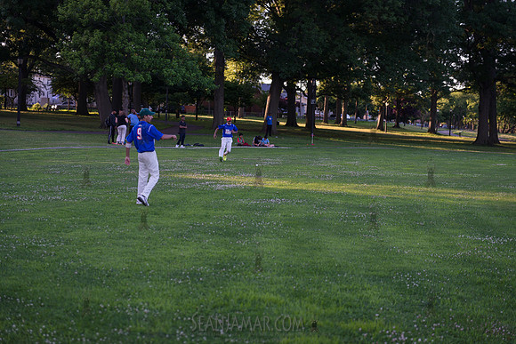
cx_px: 258
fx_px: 1004
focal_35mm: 70
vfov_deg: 19.5
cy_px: 172
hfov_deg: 28.8
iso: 400
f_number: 2.8
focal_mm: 70
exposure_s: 1/1250
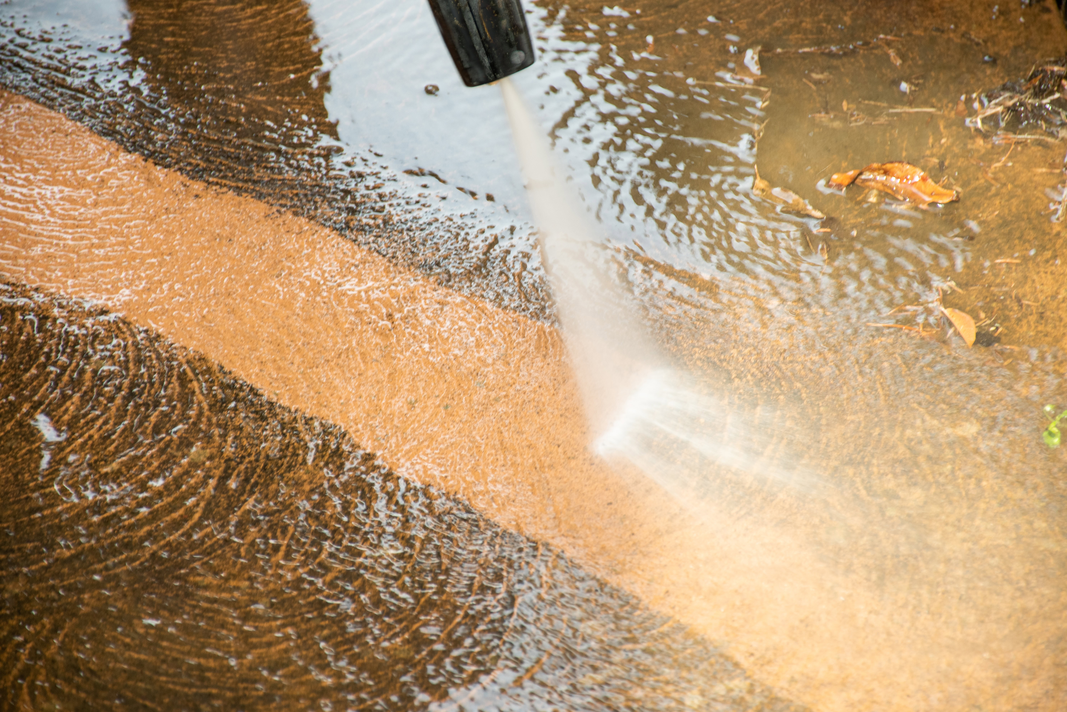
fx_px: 5779
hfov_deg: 10.5
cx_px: 534
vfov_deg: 7.0
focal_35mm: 195
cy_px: 356
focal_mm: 130
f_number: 5.6
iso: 200
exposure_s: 1/160
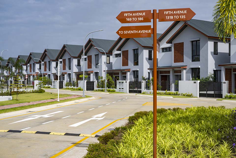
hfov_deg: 41.9
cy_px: 79
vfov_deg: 28.6
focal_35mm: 47
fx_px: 308
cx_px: 118
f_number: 8
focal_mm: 47
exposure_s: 1/800
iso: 140
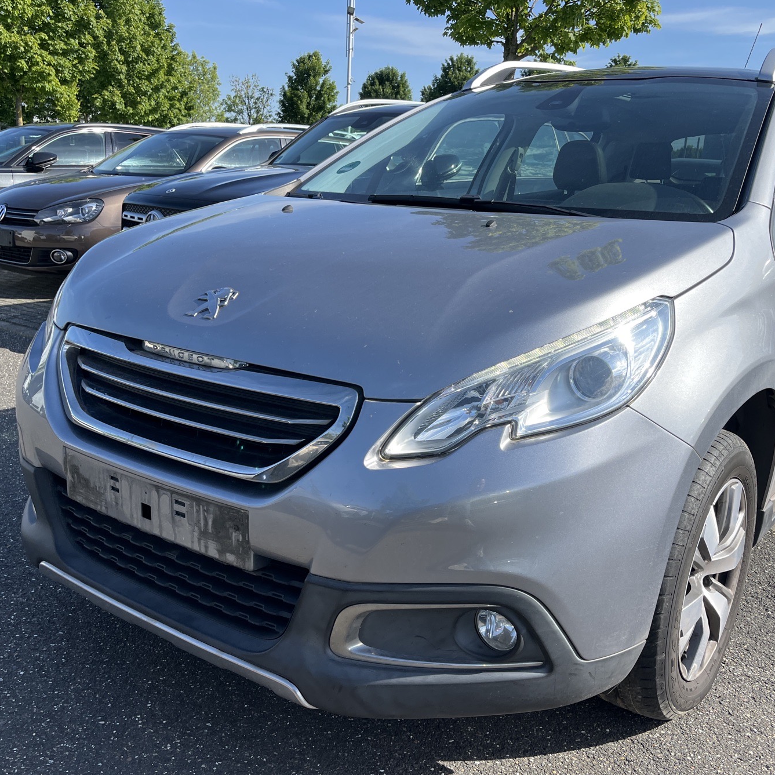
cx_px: 439
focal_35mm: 33
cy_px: 405
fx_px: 836
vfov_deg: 49.7
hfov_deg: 49.6
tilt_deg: -15.9
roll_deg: -3.2
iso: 50
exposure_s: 1/1832
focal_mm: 5.1
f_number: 1.6
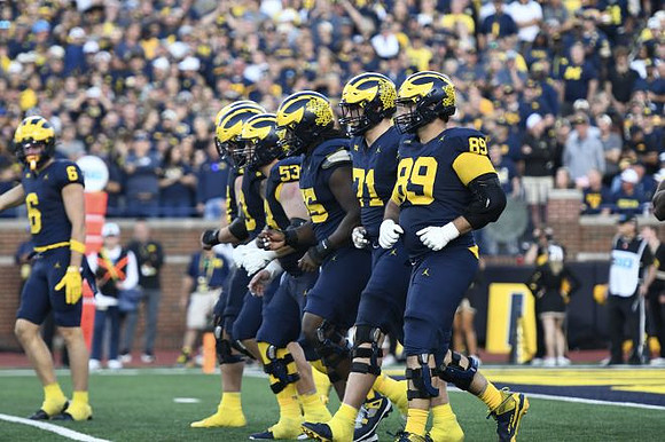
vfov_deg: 5.4
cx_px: 332
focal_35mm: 255
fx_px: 4708
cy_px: 221
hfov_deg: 8.1
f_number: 2.8
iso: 800
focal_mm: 170
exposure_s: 1/1000
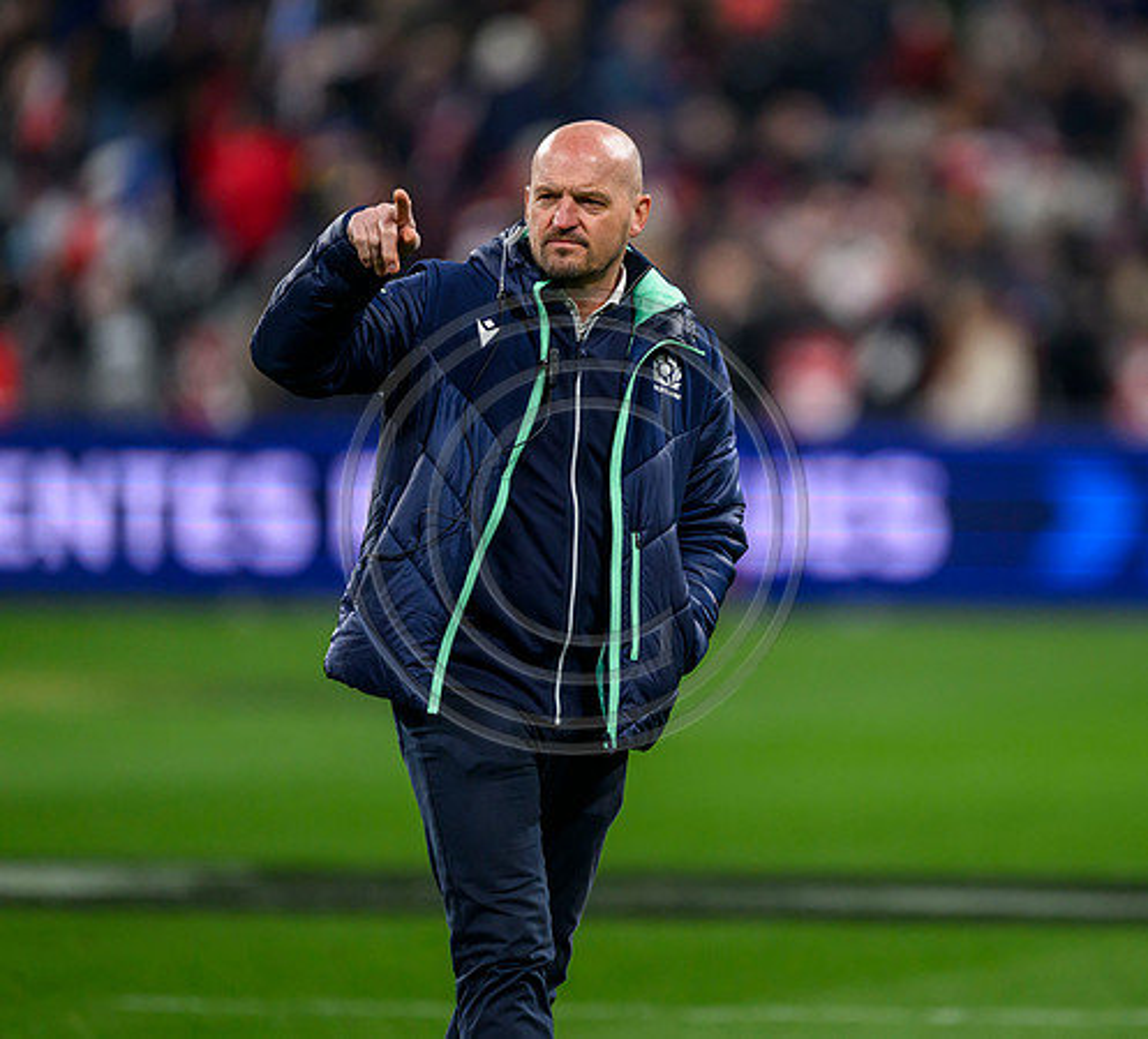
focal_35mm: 690
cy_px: 523
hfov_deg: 2.7
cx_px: 784
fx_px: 24690
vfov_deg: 2.4
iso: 2500
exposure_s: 1/1250
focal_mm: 560
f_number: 4
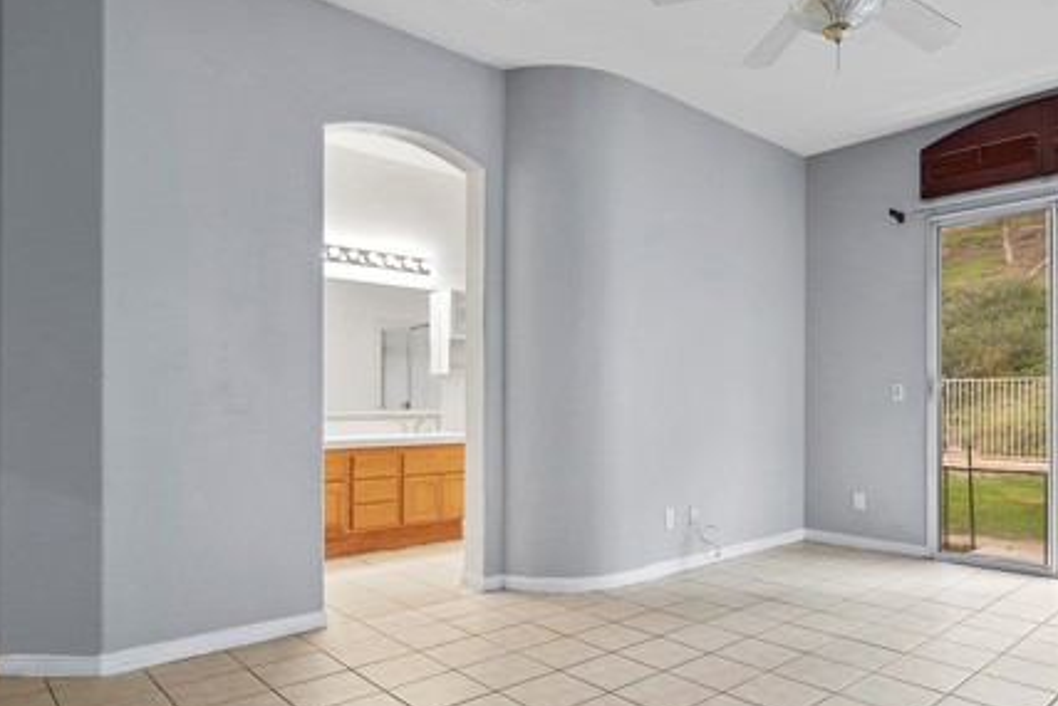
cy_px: 400
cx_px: 624
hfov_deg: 73.1
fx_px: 706
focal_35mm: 24
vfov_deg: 53.0
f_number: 6.3
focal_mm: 16
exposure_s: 1/3
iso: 250
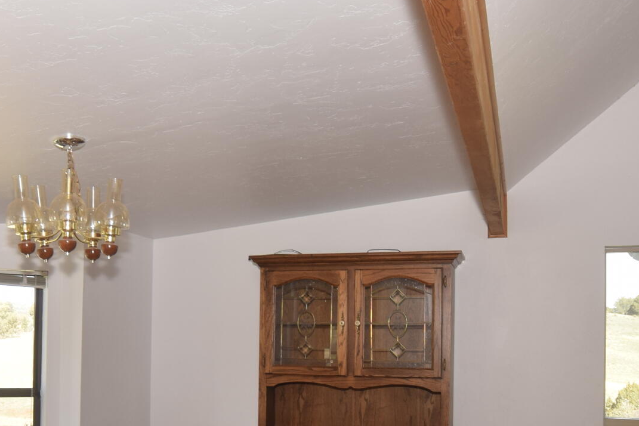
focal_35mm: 42
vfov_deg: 31.1
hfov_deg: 45.9
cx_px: 229
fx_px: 745
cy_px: 340
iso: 160
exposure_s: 1/125
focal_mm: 10
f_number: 5.6
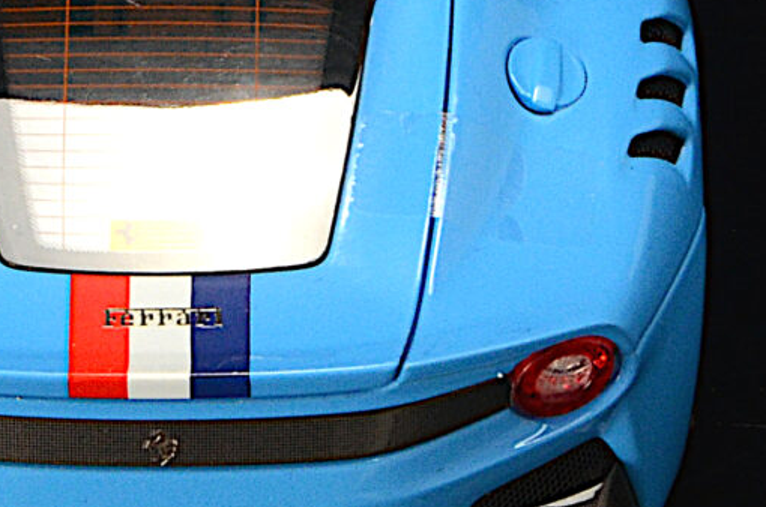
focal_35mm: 301
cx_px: 183
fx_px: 6393
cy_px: -22
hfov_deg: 6.9
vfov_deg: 4.5
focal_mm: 40
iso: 1000
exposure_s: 1/30
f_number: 18
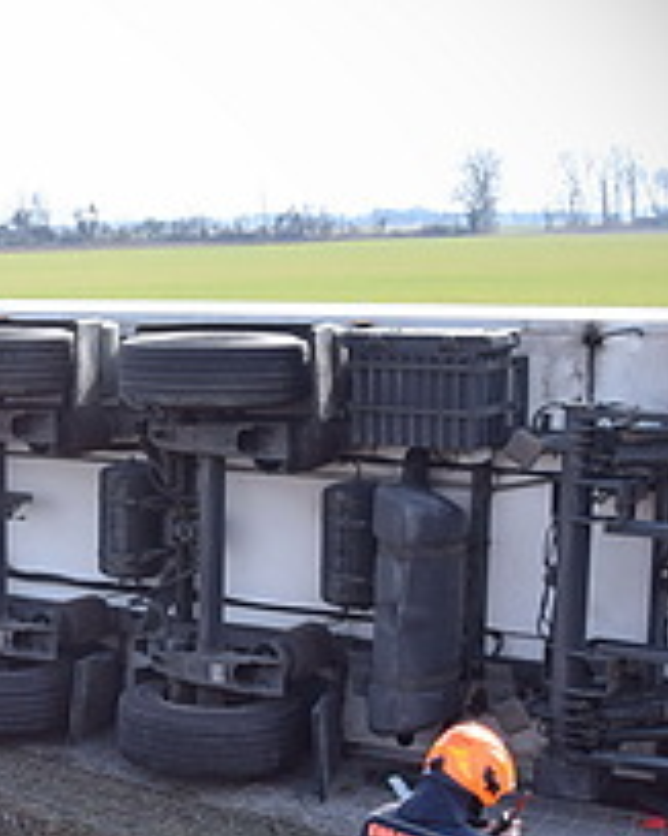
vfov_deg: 31.5
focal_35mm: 59
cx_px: -59
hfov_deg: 24.2
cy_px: 613
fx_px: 1459
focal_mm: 18
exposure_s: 1/250
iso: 220
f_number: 8
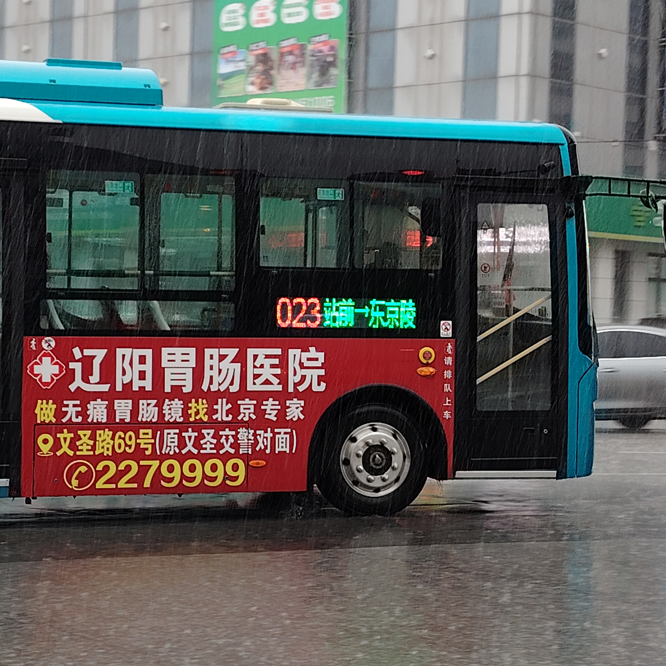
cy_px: 333
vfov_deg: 20.6
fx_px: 1828
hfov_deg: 20.6
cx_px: 312
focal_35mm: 84
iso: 100
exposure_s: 1/100
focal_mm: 5.25
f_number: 1.75
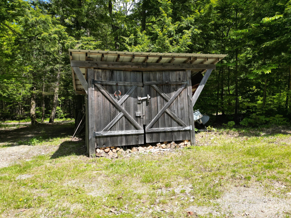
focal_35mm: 24
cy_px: 109
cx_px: 146
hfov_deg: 71.6
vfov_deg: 56.8
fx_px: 202
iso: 100
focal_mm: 6.72
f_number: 1.7
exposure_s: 1/1250
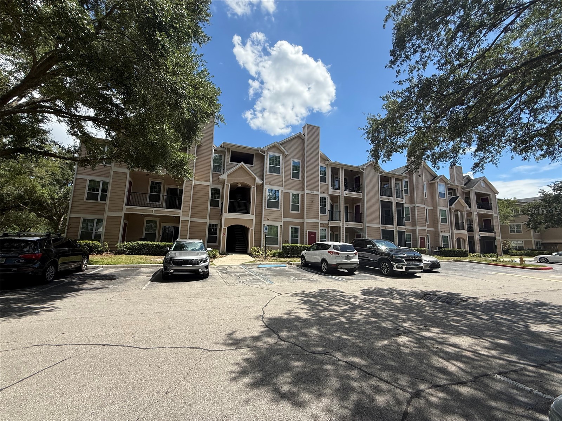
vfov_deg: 85.7
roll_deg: -1.6
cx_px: 281
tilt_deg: +9.2
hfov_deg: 102.1
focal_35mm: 14
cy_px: 210
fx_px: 227
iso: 64
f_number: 2.2
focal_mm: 2.22
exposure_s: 1/1848
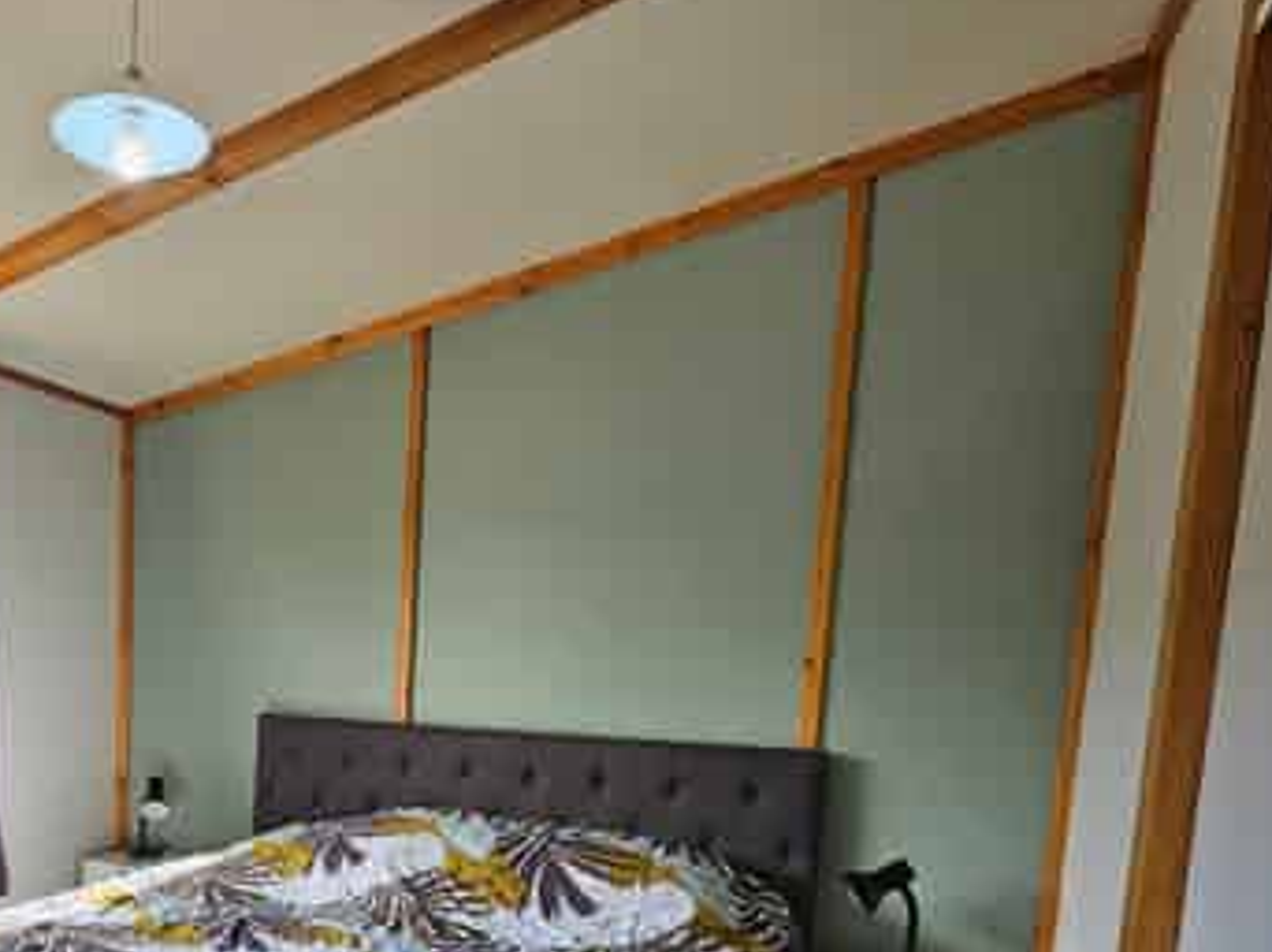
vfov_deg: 51.2
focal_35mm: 25
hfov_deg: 64.4
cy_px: 772
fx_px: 918
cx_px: 286
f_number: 2.2
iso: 64
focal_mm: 2.2
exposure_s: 1/100
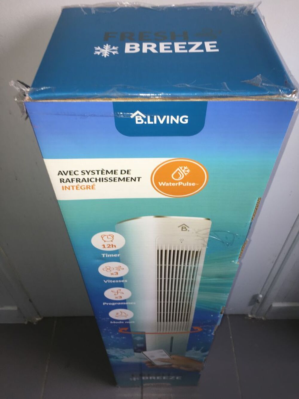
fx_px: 334
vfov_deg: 61.7
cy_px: 200
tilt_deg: -46.9
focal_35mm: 29
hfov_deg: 48.2
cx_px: 150
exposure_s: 1/33
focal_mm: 4.15
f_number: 2.2
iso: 32
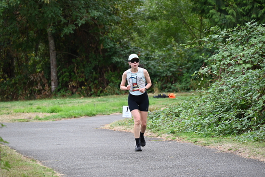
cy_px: 88
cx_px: 132
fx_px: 1473
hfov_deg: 10.3
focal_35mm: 200
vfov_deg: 6.9
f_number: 6.3
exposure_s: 1/250
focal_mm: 200
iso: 450
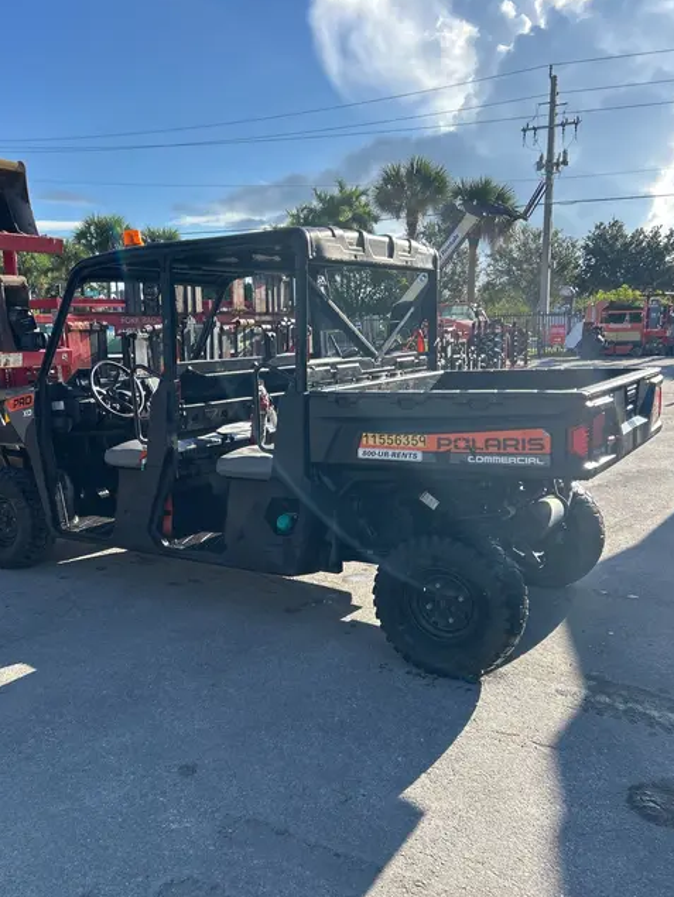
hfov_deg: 46.8
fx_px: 778
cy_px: 480
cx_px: 298
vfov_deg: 59.9
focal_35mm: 30
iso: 50
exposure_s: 1/2299
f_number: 1.5
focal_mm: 5.7
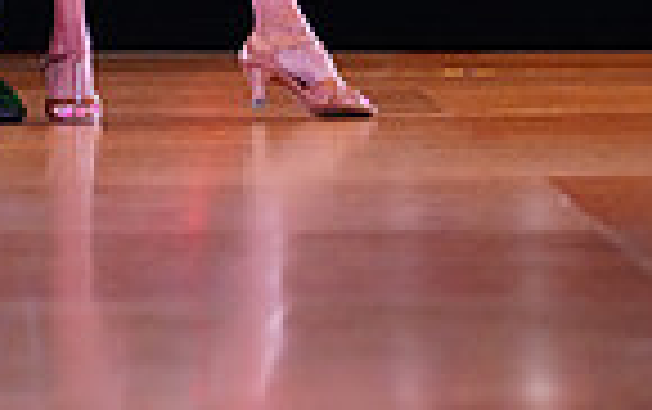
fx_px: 6653
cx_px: -20
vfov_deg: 3.5
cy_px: -518
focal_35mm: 374
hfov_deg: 5.6
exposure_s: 1/400
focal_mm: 92
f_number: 2.8
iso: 6400
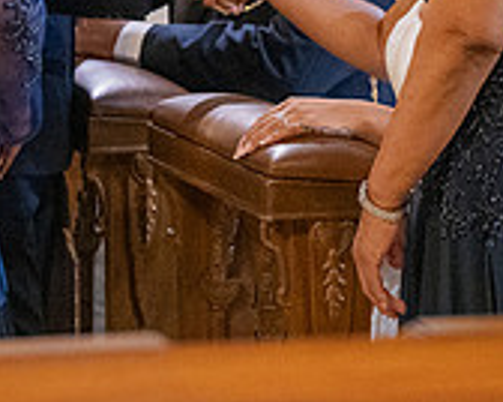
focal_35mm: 315
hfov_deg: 6.1
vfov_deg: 4.9
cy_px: -160
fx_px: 4684
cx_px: 213
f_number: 4
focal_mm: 97
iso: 3200
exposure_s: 1/200
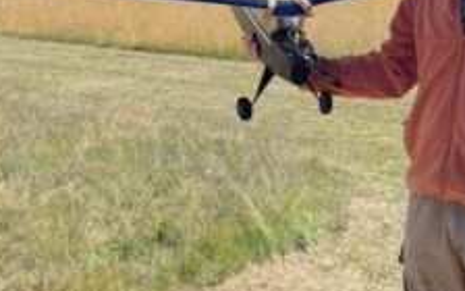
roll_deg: +1.1
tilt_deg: -8.4
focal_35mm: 59
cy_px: 73
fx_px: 748
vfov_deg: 21.8
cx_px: 359
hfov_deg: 33.7
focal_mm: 4.2
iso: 32
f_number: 1.6
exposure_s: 1/2882
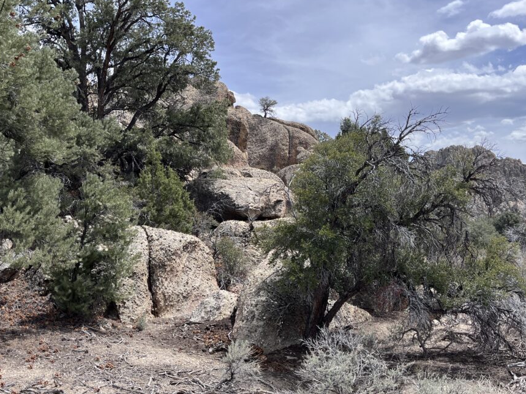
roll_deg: +1.0
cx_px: 250
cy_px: 218
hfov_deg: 58.3
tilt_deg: +3.5
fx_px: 471
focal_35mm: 31
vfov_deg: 45.4
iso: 50
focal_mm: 5.1
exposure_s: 1/2755
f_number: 1.6
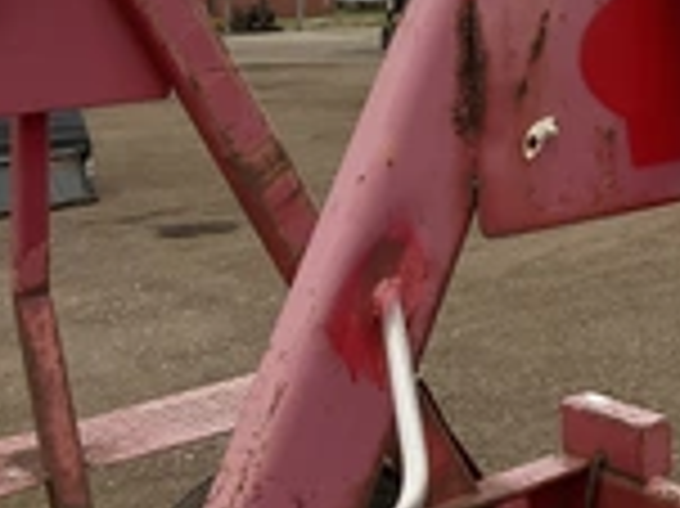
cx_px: 630
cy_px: -162
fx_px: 1511
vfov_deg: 17.8
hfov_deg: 24.5
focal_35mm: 77
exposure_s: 1/265
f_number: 1.8
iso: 25
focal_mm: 3
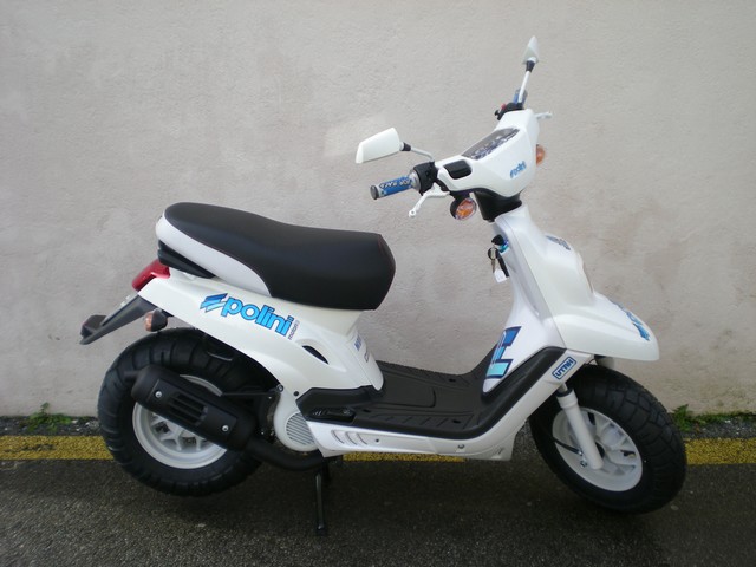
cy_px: 284
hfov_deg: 42.9
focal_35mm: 44
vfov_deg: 32.9
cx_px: 378
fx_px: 961
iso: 50
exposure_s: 1/200
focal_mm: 7.4
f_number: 3.5
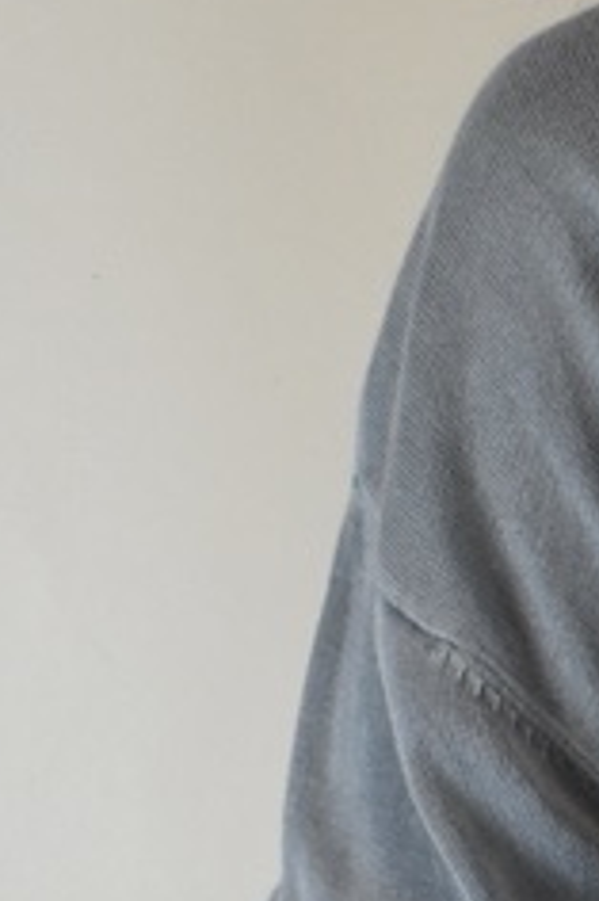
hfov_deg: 5.7
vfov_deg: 8.5
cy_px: 1405
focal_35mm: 235
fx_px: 5873
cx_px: 1290
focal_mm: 34
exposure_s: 1/50
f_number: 16
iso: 1600
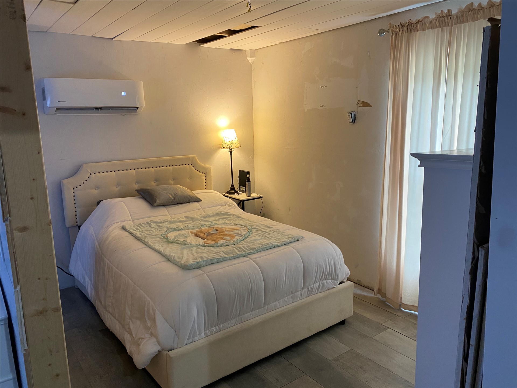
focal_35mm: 26
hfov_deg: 67.3
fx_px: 388
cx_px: 258
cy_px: 194
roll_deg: +1.8
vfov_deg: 53.1
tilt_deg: -12.0
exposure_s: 1/60
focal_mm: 4.25
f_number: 1.8
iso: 200
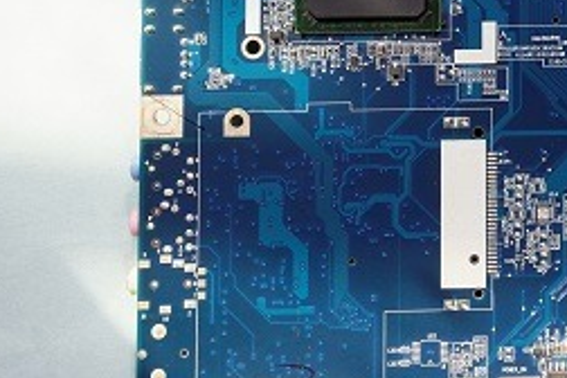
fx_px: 1543
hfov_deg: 19.4
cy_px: -83
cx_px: 706
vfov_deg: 13.6
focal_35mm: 98
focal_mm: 22
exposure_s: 1/15
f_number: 8
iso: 100
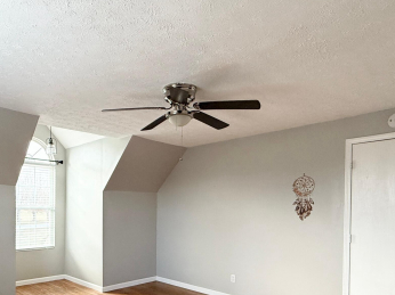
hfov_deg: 64.7
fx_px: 308
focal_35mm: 27
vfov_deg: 49.5
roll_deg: -0.5
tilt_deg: -1.5
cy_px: 218
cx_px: 156
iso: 250
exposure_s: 1/99
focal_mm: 2.22
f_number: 2.2
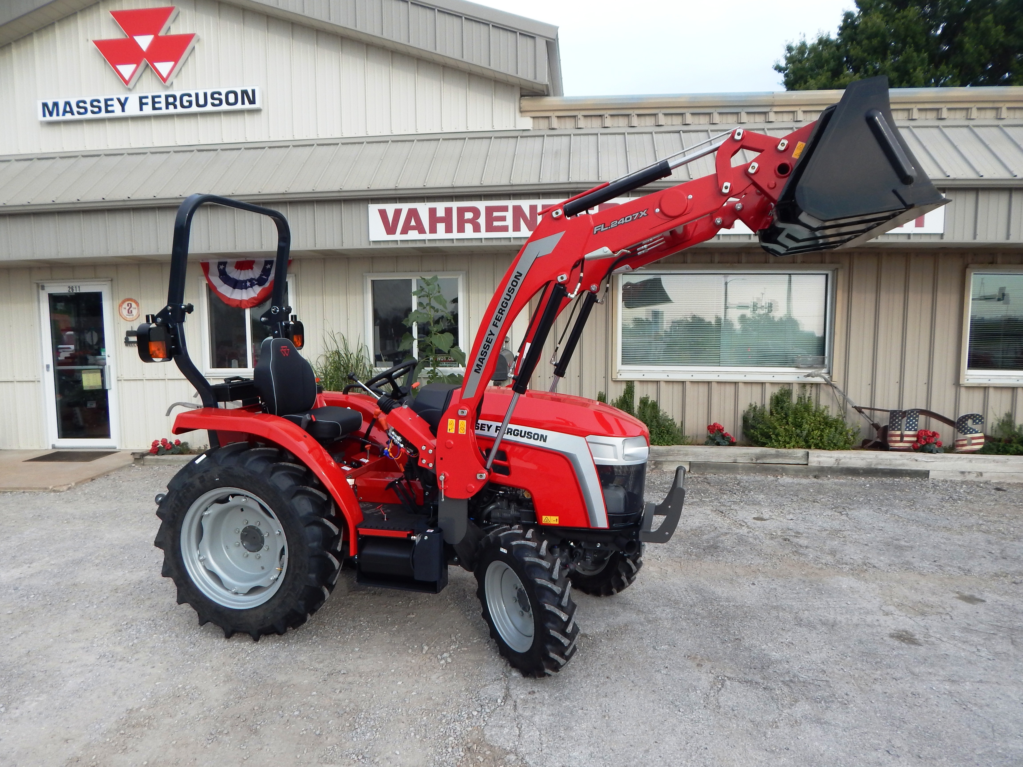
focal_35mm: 22
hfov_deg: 76.4
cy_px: 384
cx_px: 512
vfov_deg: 61.1
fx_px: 650
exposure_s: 1/640
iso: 125
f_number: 3
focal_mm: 4
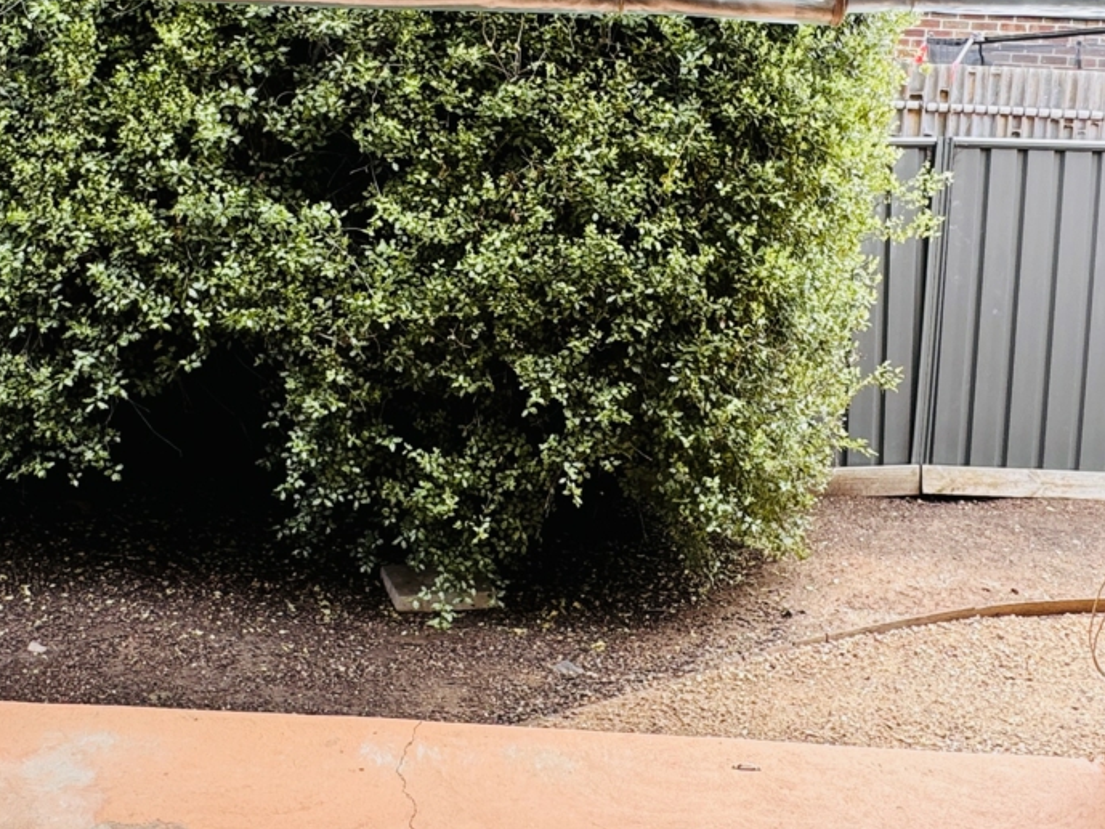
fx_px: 1245
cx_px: 512
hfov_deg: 47.8
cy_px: 261
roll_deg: -3.3
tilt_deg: -4.9
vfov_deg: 36.4
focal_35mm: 39
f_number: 2.2
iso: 40
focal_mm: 2.22
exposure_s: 1/128
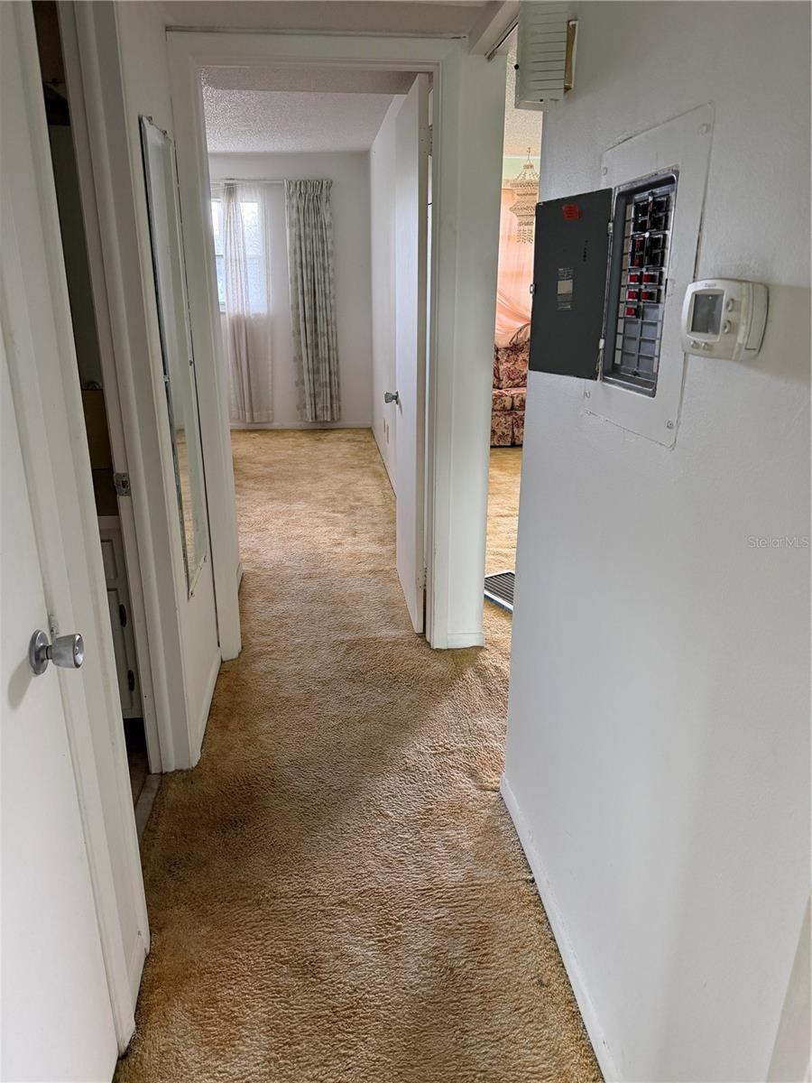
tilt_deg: -19.2
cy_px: 542
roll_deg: -0.2
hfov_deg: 56.8
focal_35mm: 24
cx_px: 406
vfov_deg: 71.6
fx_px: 751
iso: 320
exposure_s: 1/60
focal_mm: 6.76
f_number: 1.78
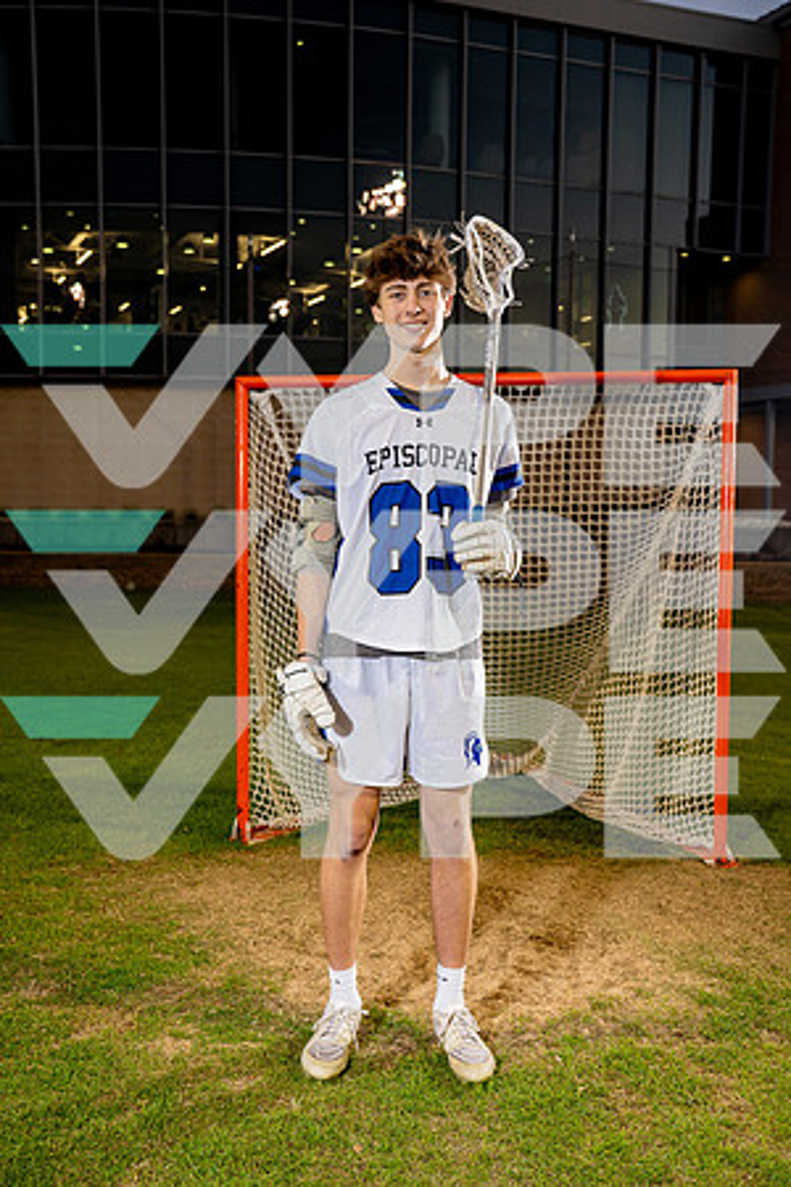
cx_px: 396
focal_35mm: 37
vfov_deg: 51.9
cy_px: 594
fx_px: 1219
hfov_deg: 35.9
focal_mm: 37
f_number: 4
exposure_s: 1/250
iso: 400
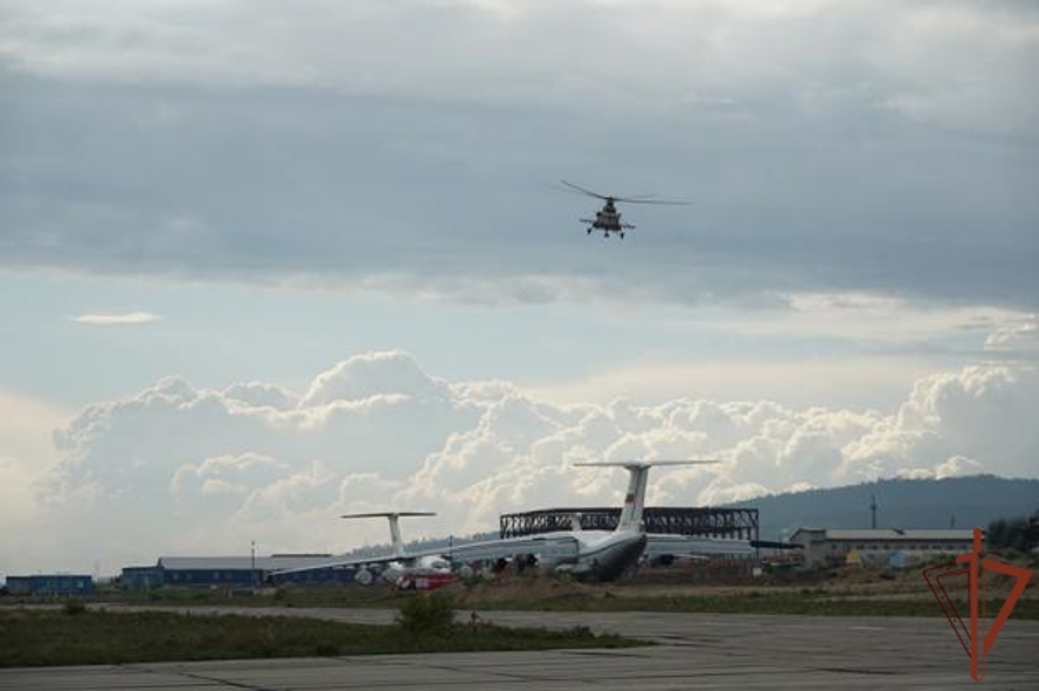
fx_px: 2898
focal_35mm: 100
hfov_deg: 20.3
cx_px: 520
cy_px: 346
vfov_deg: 13.6
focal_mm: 67
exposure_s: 1/800
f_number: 5.6
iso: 100
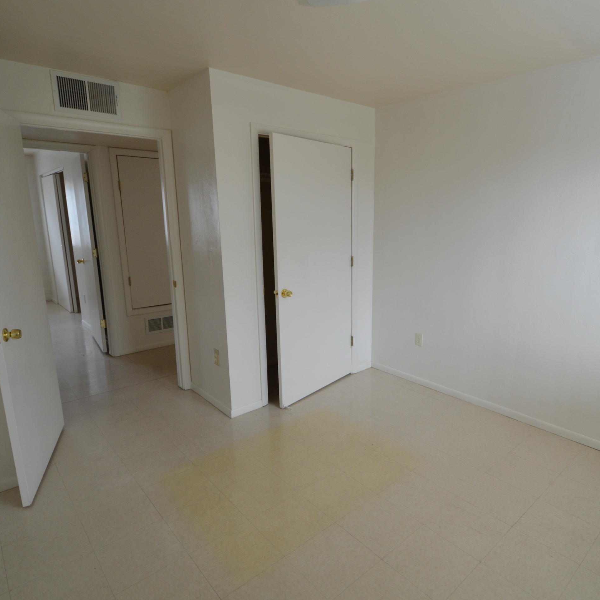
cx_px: 344
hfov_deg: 74.4
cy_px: 297
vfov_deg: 74.8
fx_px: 392
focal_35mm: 20
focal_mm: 10
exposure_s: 1/60
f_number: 4
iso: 400
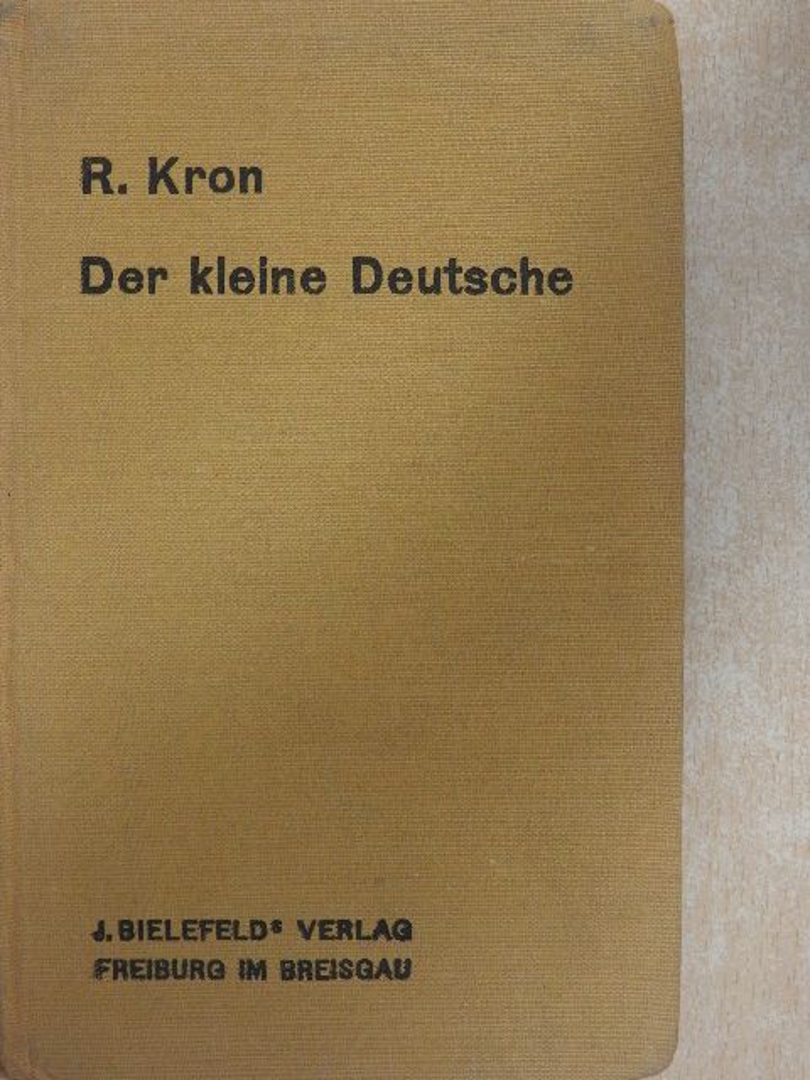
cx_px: 405
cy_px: 540
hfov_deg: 26.6
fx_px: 1716
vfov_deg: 34.9
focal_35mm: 55
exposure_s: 1/10
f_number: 4
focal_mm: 9.9
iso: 400
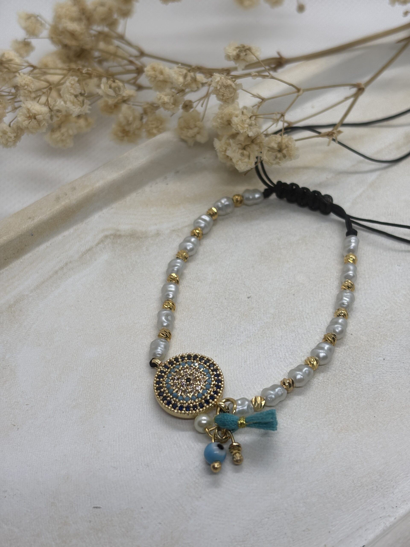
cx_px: 205
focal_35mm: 52
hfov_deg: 28.0
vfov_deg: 36.8
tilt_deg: -50.3
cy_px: 274
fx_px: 821
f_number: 1.6
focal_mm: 5.96
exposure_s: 1/519
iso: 32
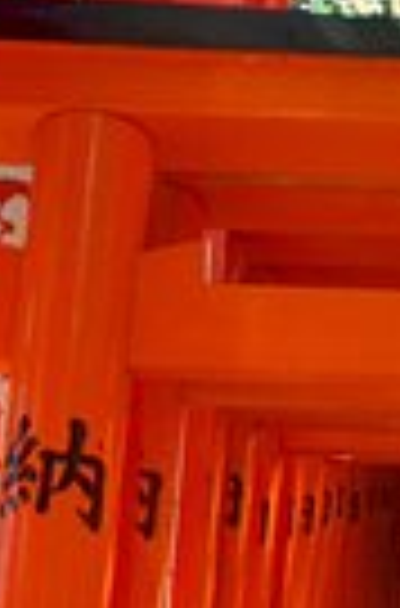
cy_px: 1022
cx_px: 618
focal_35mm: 114
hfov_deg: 11.4
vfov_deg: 15.9
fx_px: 1915
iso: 360
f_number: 5.6
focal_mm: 20
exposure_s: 1/125
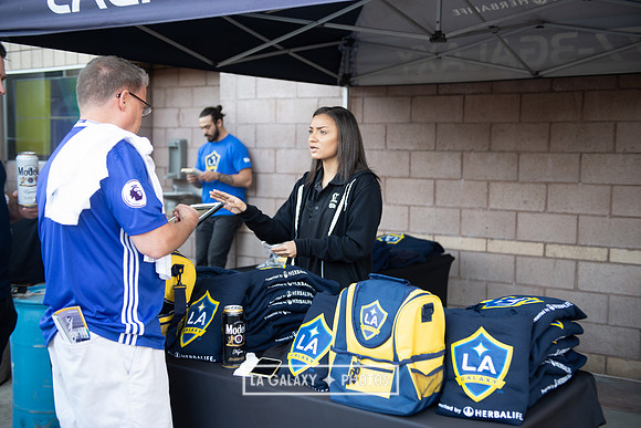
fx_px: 801
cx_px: 320
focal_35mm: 45
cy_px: 214
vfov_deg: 29.9
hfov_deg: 43.6
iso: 250
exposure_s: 1/80
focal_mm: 45
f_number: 2.8
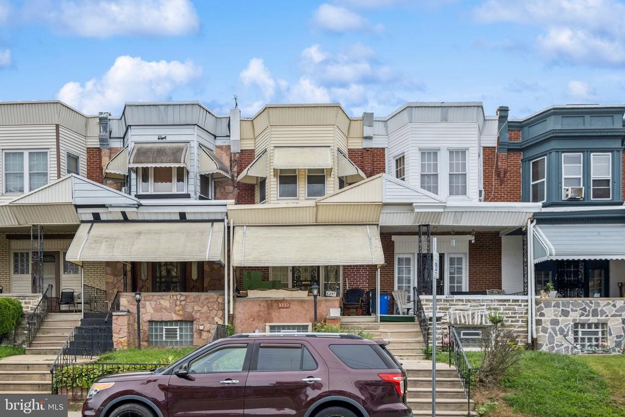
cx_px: 312
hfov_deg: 61.9
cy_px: 208
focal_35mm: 30
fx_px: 521
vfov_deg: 43.6
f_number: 8
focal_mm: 20
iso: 250
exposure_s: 1/210
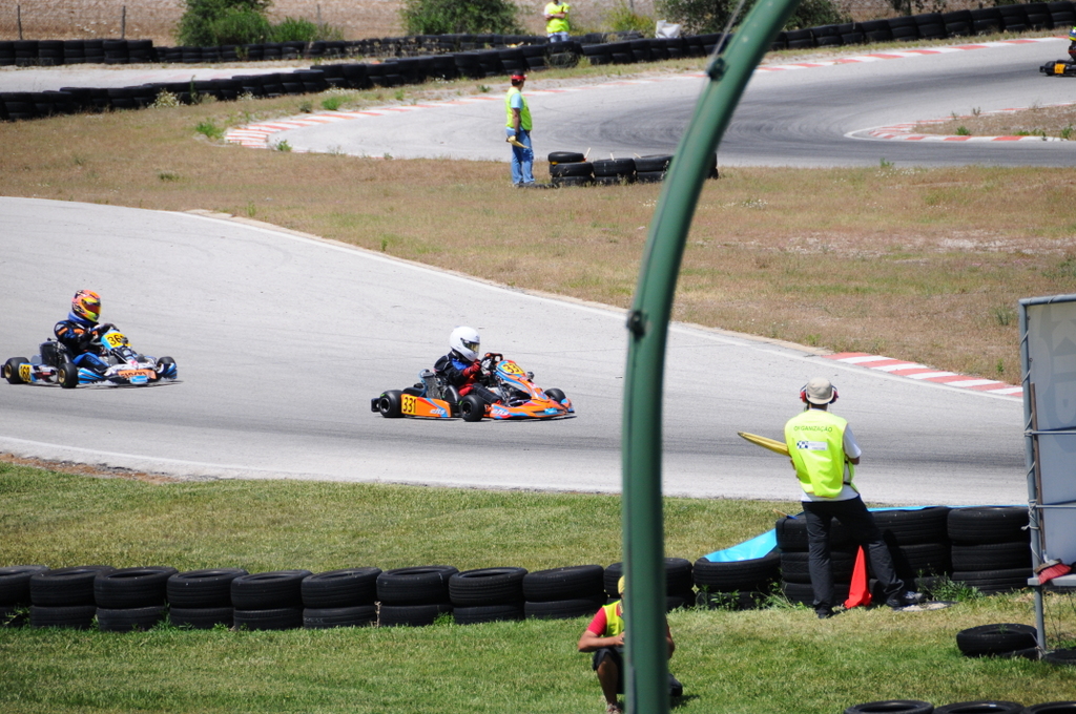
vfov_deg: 4.6
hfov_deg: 6.9
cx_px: 538
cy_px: 357
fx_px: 8955
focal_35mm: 300
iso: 400
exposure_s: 1/2000
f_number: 5.6
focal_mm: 200
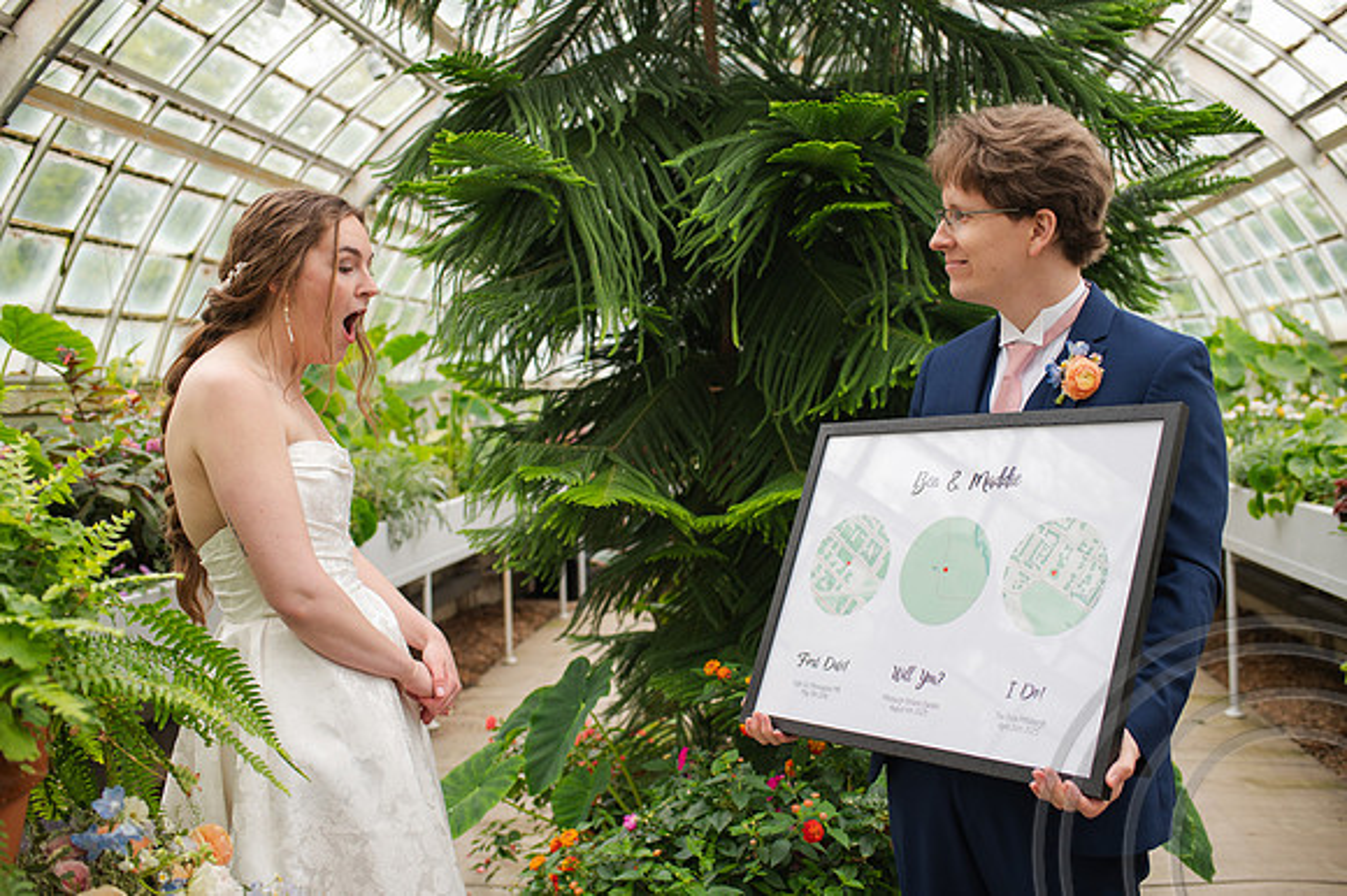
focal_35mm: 35
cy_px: 448
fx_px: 1309
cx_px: 674
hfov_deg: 54.5
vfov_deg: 37.8
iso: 320
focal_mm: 35
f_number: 3.2
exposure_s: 1/320
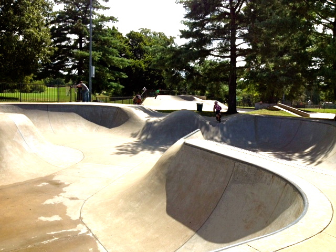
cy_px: 126
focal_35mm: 35
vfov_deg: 40.7
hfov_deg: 52.6
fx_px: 340
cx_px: 168
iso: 50
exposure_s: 1/1346
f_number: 2.4
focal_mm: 4.28
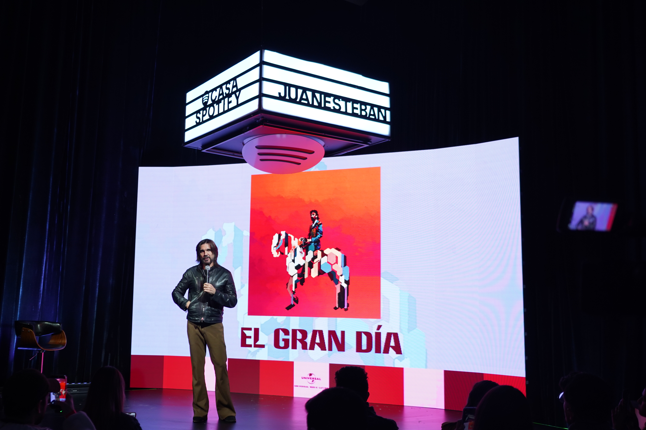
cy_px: 228
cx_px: 281
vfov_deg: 38.9
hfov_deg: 55.6
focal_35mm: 34
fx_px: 610
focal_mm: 30
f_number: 4
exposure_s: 1/125
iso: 1000
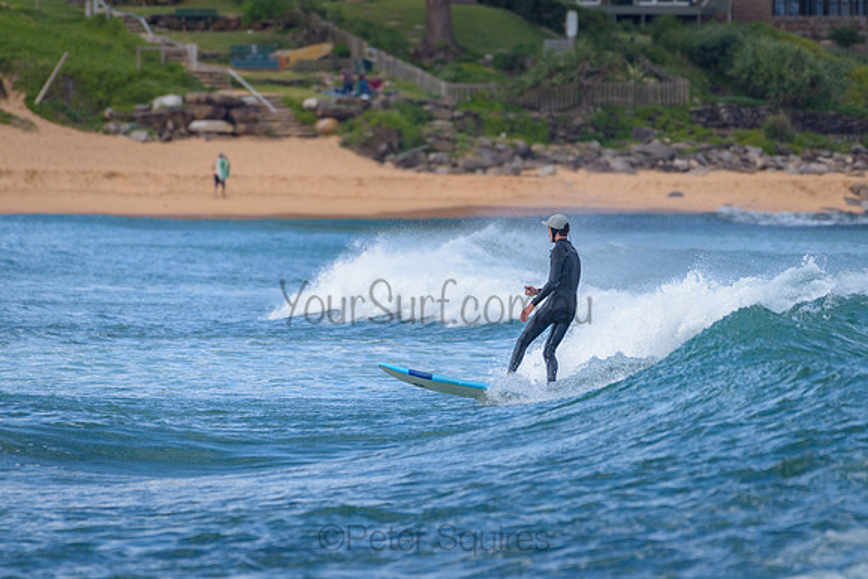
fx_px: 14774
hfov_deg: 3.4
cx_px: 453
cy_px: 292
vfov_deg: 2.2
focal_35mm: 613
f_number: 5.6
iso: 400
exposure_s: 1/2000
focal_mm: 500
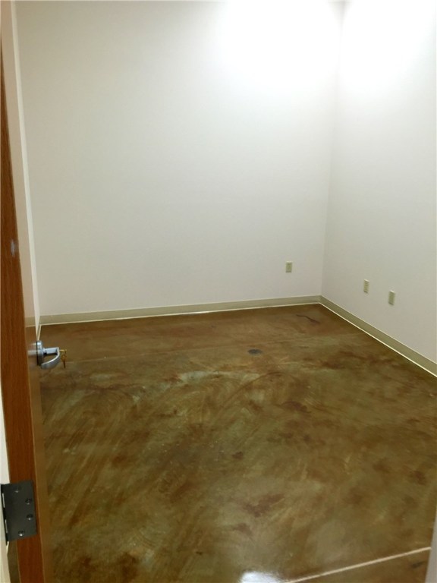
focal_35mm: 29
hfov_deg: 48.2
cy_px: 292
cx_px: 218
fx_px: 488
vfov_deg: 61.7
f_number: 2.2
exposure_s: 1/60
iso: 32
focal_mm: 4.15
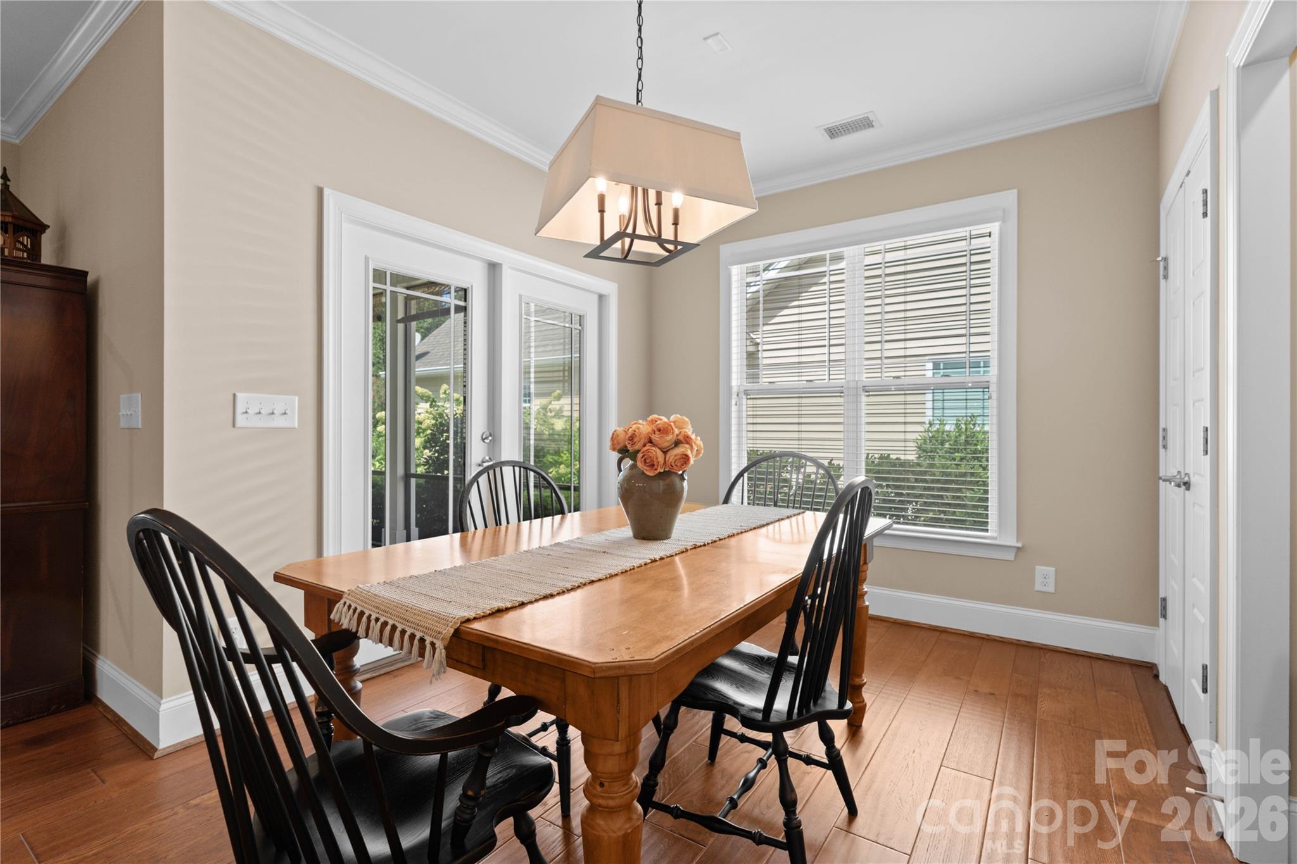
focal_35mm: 17
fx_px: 612
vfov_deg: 70.4
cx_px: 648
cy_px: 432
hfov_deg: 93.3
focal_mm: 17
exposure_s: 1/4
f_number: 7.1
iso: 100
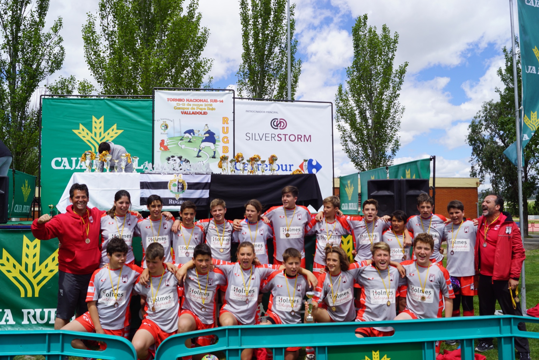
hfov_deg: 61.9
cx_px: 270
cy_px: 180
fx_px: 449
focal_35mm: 30
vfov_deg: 43.6
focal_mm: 20
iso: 100
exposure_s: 1/160
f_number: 10
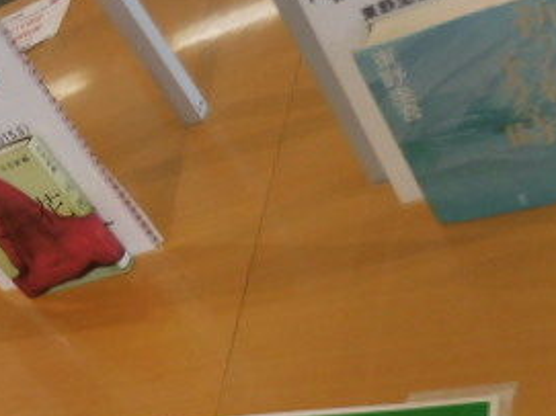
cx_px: -45
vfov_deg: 23.9
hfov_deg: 29.7
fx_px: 947
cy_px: 398
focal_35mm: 59
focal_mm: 4.5
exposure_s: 1/30
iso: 180
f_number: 3.3
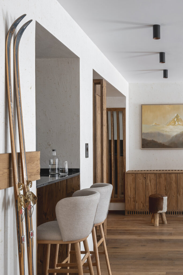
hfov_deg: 27.5
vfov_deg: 40.3
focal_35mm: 49
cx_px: 92
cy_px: 138
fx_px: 373
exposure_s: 1
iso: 200
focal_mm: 33
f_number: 8
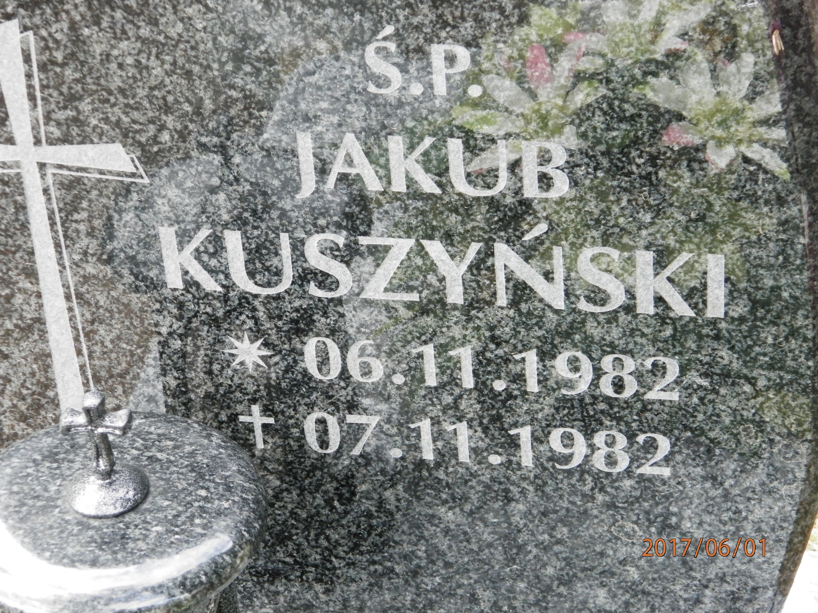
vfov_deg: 14.0
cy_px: 306
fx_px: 2505
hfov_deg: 18.5
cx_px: 409
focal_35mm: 106
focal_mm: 19
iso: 200
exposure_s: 1/60
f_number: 4.5
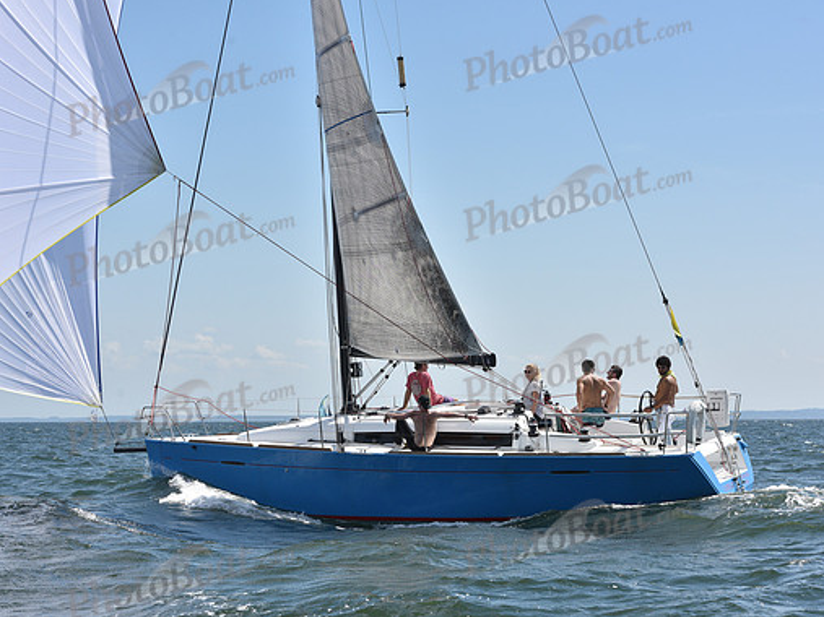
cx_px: 380
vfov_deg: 19.1
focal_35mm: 77
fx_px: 1832
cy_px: 306
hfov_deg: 25.3
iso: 320
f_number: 9
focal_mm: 70
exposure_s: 1/1250
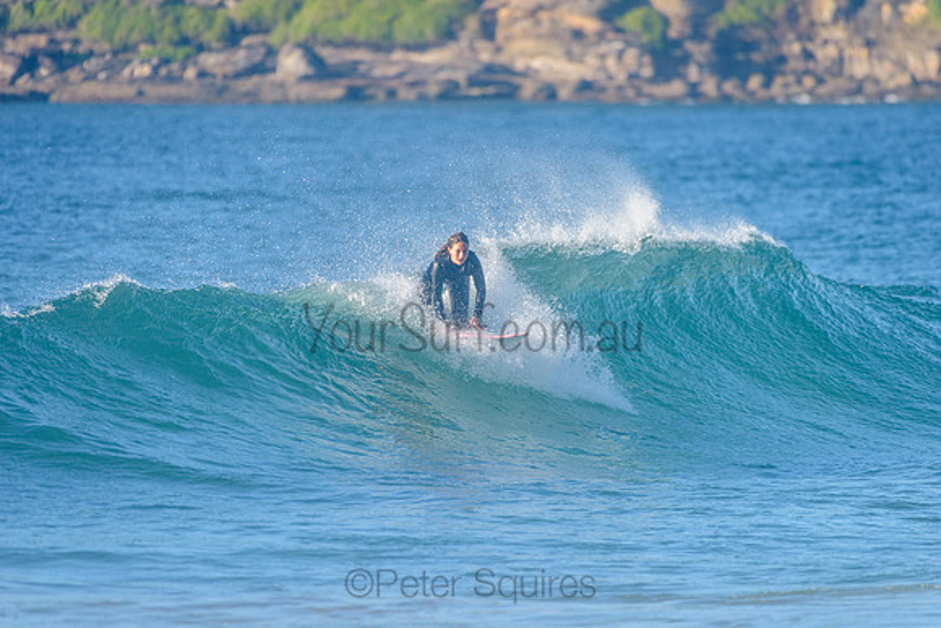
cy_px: 314
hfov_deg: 4.1
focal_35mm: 500
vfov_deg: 2.7
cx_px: 470
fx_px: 13079
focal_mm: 500
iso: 450
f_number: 5.6
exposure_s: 1/2000
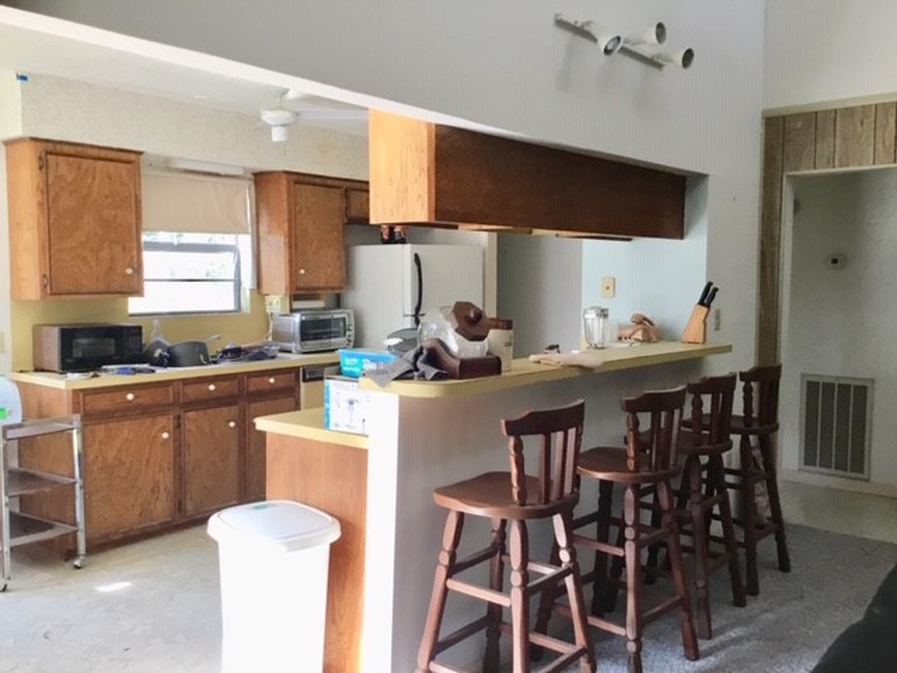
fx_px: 803
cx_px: 448
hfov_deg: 58.4
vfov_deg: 45.4
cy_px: 336
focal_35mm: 31
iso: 25
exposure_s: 1/30
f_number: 2.4
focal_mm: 3.3
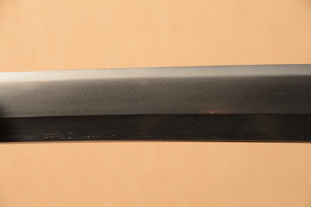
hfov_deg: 10.2
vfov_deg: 6.8
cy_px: 104
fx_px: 1748
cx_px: 156
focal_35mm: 202
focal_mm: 135
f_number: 11
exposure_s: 1/2
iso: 400
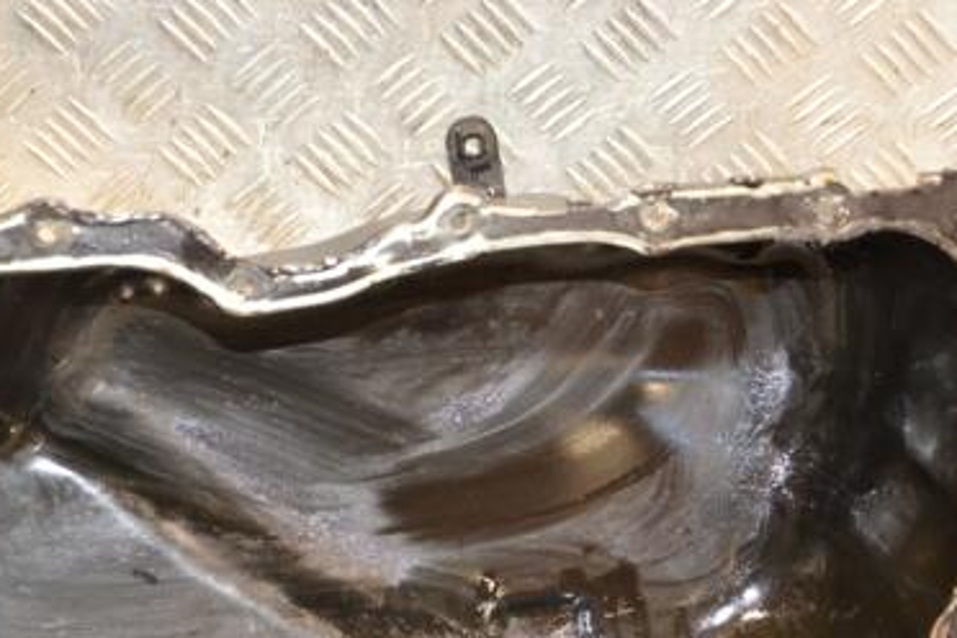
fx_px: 2445
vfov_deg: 14.8
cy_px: 494
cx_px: 370
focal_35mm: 92
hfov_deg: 22.1
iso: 800
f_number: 5
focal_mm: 38
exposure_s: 1/60
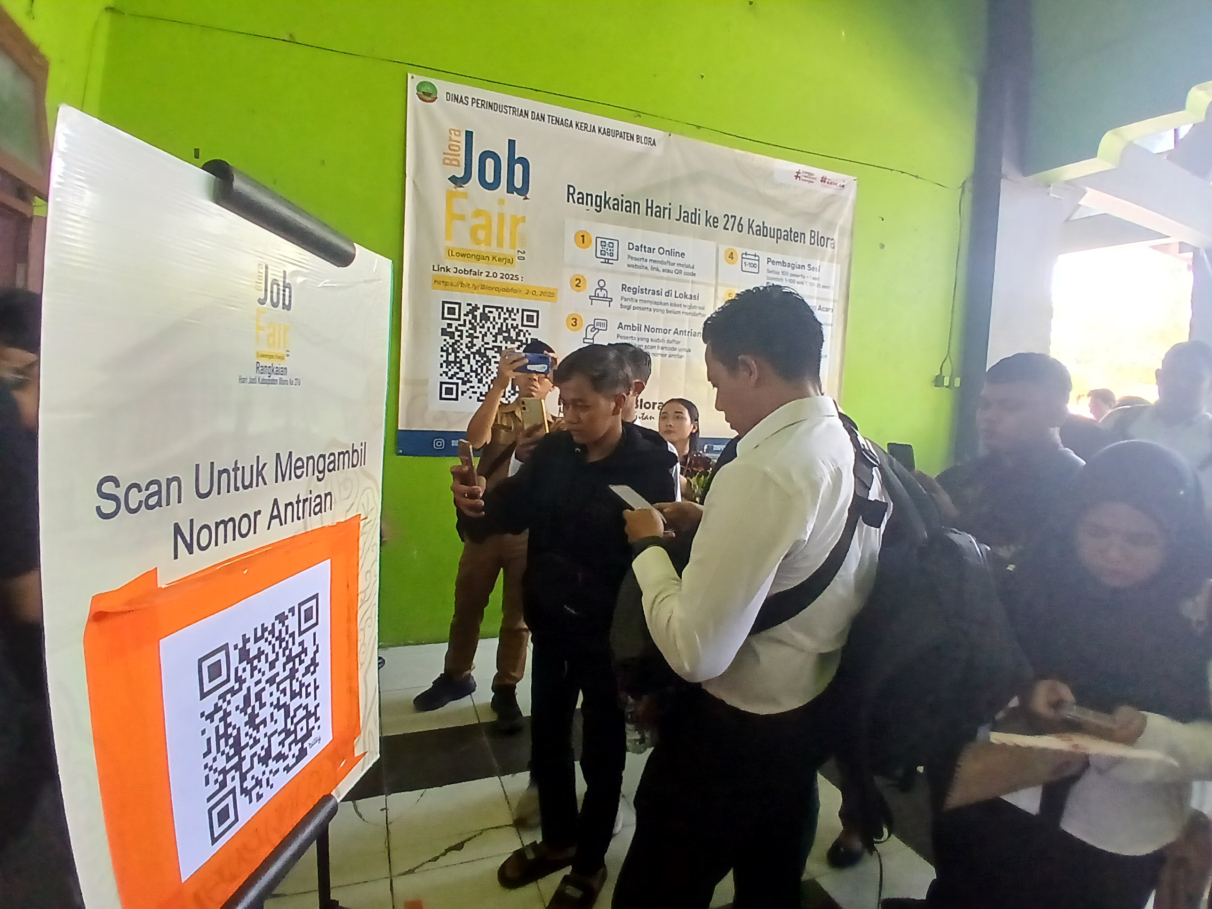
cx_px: 606
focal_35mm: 17
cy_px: 454
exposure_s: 1/33.3
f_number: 2.2
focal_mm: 1.4
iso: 320
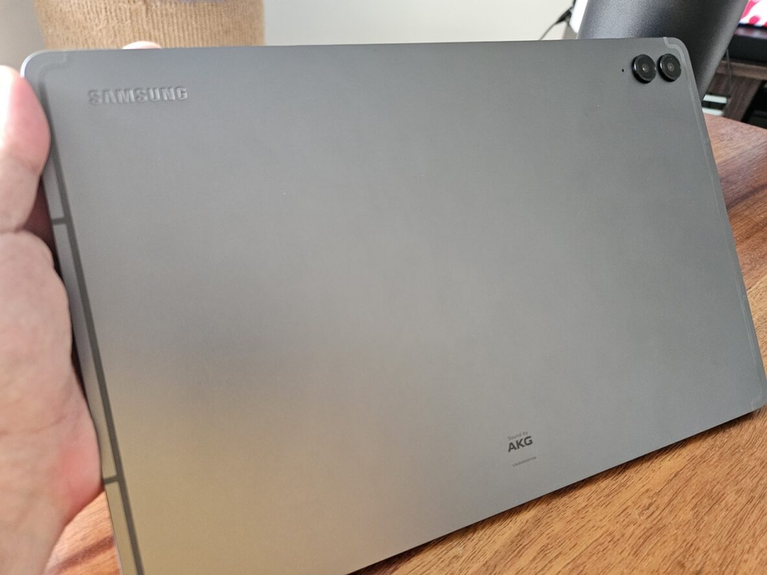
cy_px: 288
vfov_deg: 58.9
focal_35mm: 23
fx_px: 510
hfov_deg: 73.9
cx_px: 384
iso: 500
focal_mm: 5.4
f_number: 1.8
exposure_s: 1/120
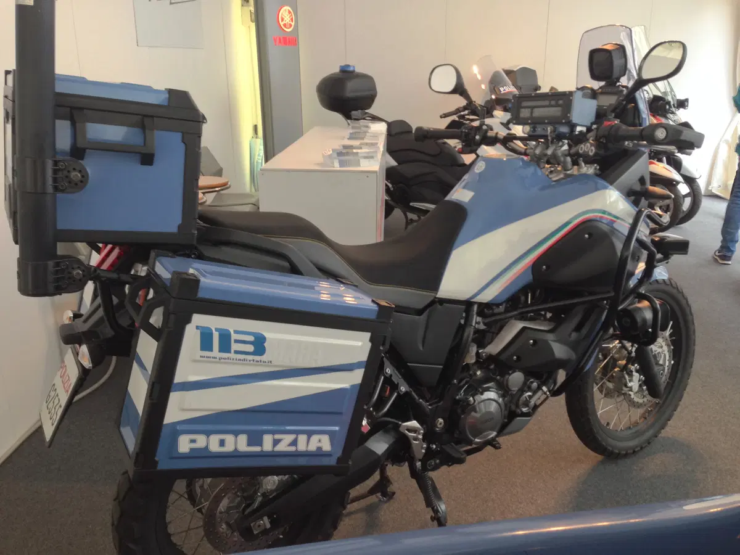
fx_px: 705
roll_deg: +0.9
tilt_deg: -20.2
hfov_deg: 55.4
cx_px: 370
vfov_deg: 42.9
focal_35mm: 33
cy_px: 278
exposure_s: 1/20
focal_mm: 4.12
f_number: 2.4
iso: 125
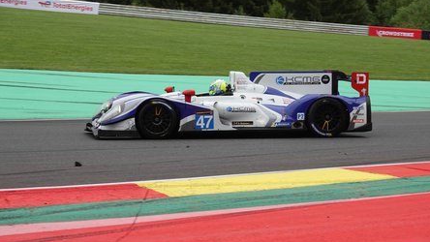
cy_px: 135
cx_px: 217
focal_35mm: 103
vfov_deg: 11.8
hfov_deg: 20.7
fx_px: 1175
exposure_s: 1/800
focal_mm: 35.68
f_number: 3.5
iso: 200
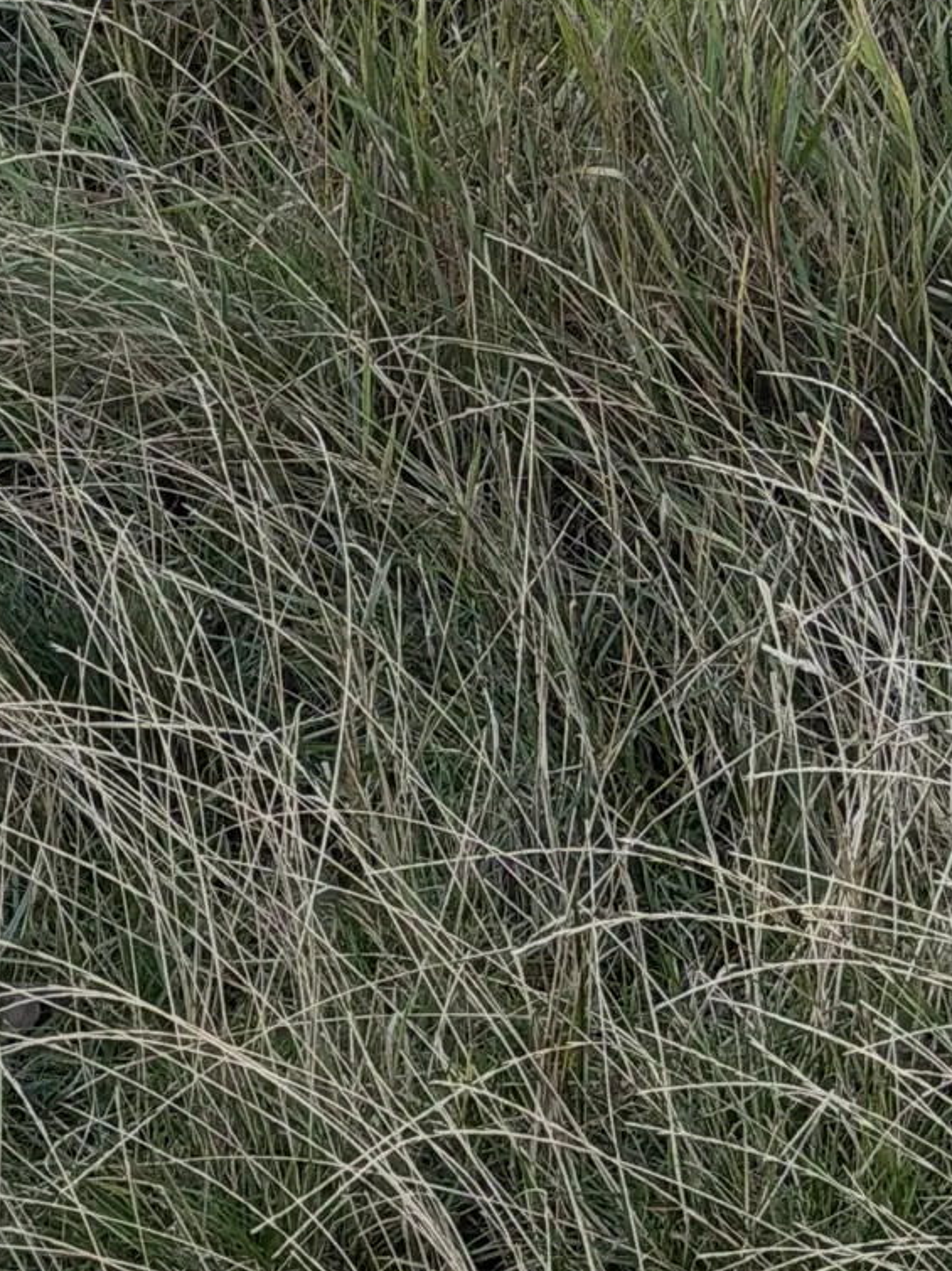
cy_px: -430
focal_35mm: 163
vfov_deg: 11.8
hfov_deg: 8.8
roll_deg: -0.3
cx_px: -659
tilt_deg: -15.9
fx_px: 5980
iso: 64
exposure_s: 1/706
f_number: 1.78
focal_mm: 6.76
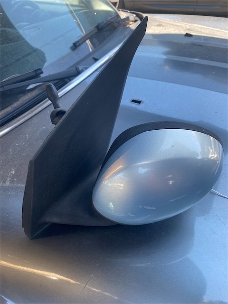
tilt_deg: -44.4
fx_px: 228
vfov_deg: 67.3
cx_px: 114
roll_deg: +6.4
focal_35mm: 26
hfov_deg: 53.1
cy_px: 152
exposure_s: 1/121
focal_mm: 4.25
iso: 40
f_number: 1.8
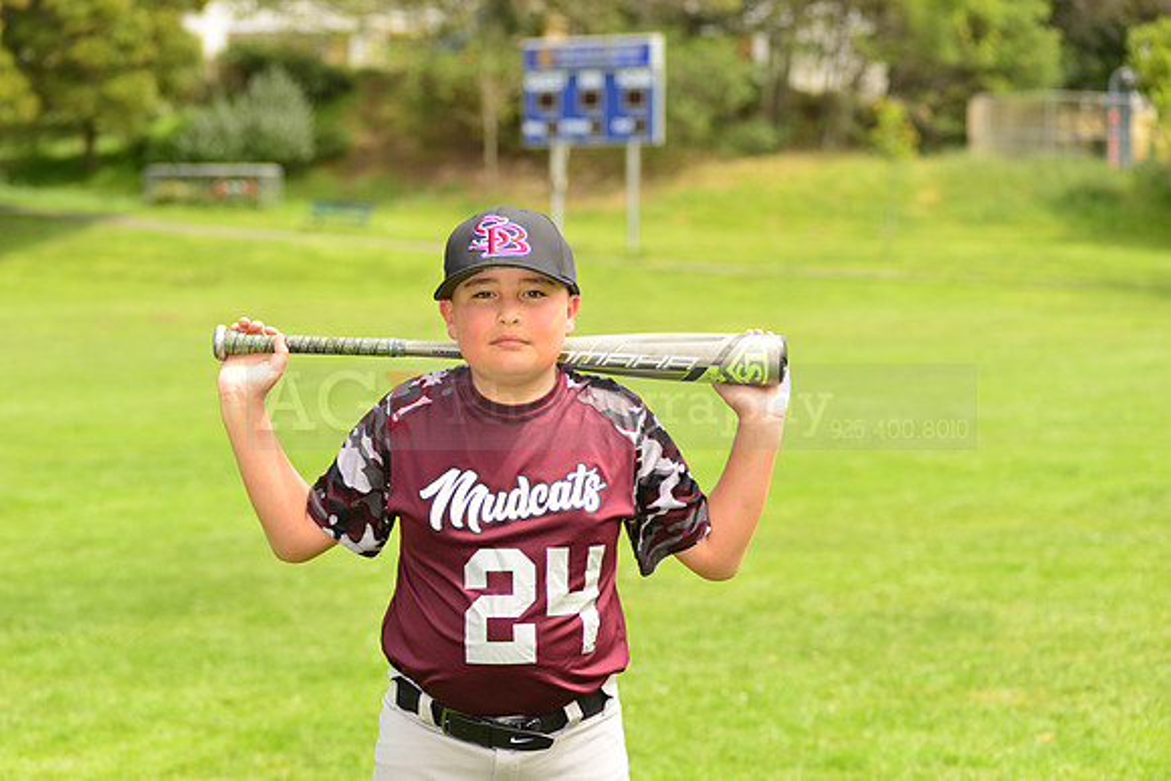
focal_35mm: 95
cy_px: 390
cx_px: 586
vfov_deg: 14.4
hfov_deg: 21.5
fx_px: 3091
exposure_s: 1/250
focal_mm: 95
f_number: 5
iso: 100
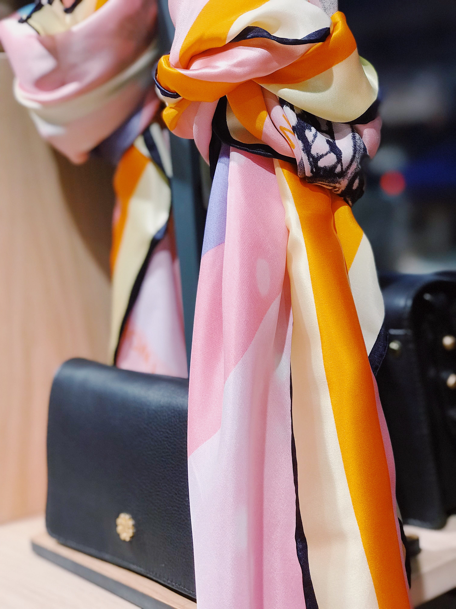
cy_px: 304
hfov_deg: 25.7
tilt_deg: -7.4
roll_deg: +4.9
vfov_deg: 33.8
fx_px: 1001
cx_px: 228
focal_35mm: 57
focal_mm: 6.6
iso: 80
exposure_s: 1/50
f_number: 2.8
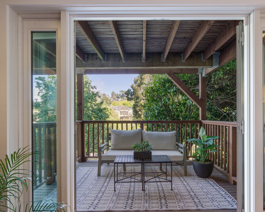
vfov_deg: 65.2
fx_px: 165
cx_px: 143
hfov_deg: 77.5
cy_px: 121
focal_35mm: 21
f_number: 9
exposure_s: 1/4
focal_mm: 16
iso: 100
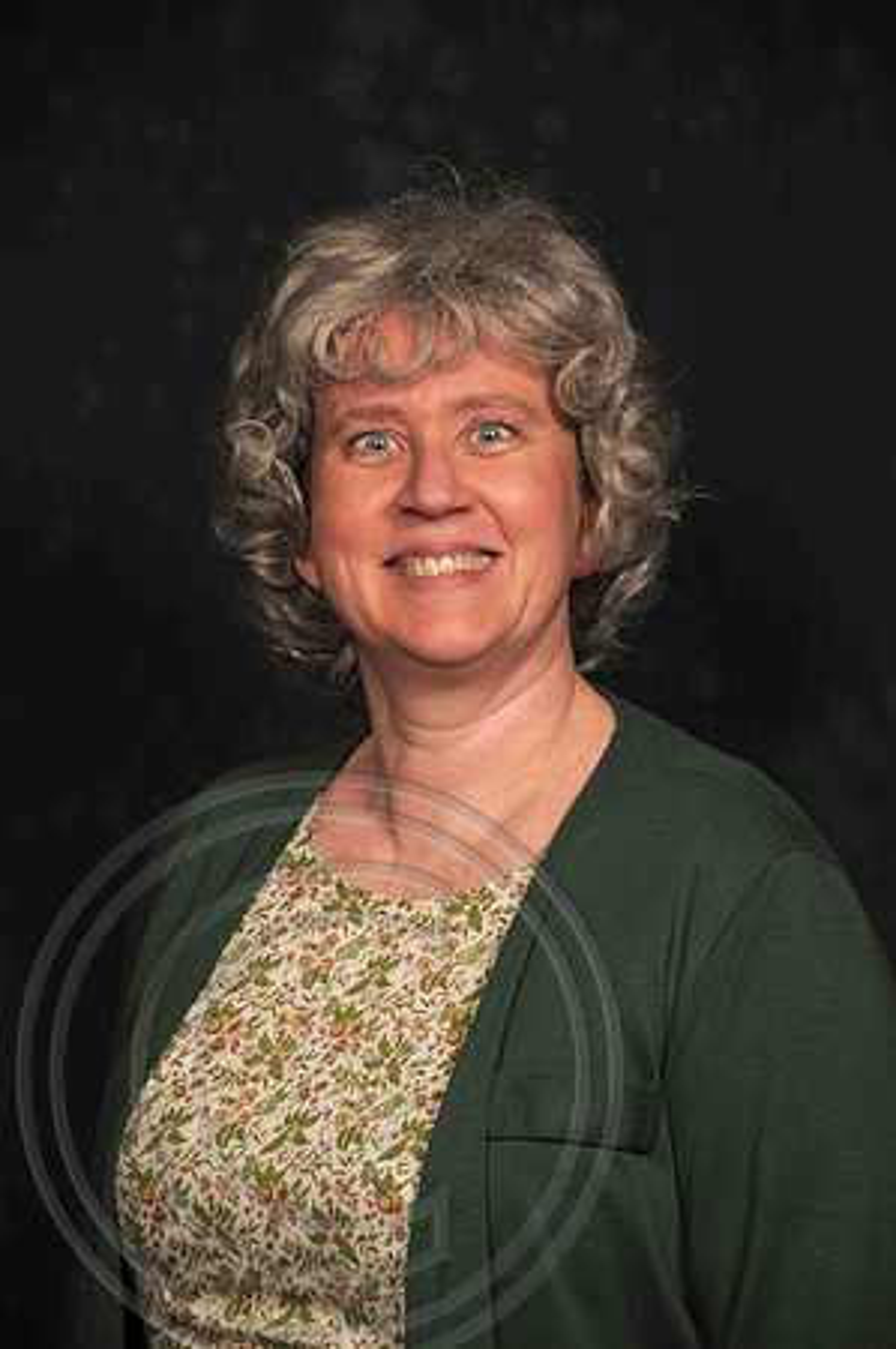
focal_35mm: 142
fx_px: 5332
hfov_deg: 9.6
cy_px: 674
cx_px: 448
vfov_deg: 14.4
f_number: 5.6
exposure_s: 1/40
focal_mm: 95
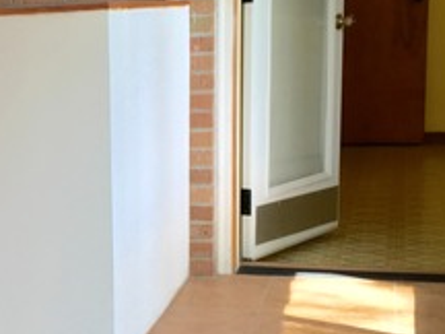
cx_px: -103
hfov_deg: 21.0
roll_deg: +2.0
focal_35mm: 86
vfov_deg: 17.1
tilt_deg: -8.3
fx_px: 1106
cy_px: 219
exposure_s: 1/40
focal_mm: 4.15
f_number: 2.2
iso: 25
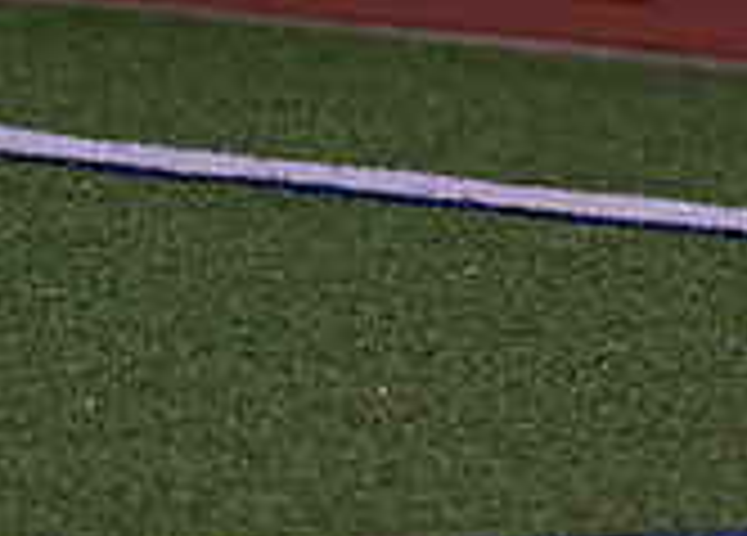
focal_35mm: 709
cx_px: 1084
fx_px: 15060
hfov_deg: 2.8
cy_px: -374
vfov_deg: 2.0
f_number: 2.8
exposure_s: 1/1000
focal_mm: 194
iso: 2500
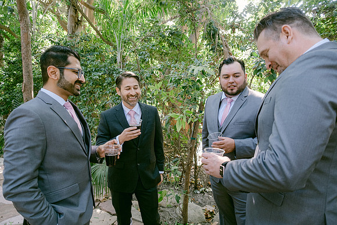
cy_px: 112
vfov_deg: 53.2
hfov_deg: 73.7
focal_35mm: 24
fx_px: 225
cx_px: 168
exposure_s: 1/125
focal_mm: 16
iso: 800
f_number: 2.8
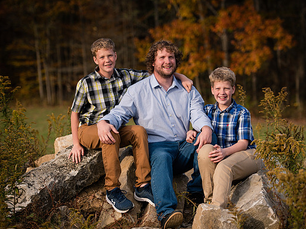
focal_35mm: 109
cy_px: 115
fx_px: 964
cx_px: 167
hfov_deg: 18.0
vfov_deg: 13.6
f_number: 3.5
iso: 400
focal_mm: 100
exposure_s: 1/2000
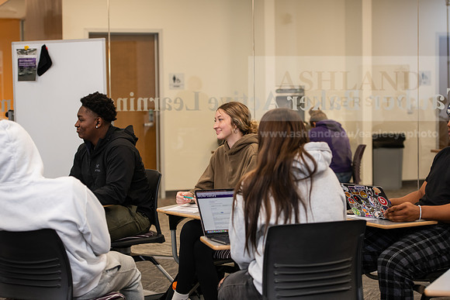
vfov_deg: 16.7
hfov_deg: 24.8
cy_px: 150
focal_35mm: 82
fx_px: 1025
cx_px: 225
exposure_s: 1/80
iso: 500
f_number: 3.5
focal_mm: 82
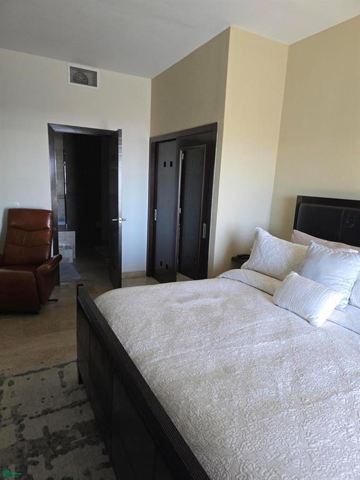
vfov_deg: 73.9
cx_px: 180
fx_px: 319
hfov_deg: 58.9
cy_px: 240
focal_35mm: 23
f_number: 1.7
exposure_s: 1/180
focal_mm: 6.3
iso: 250
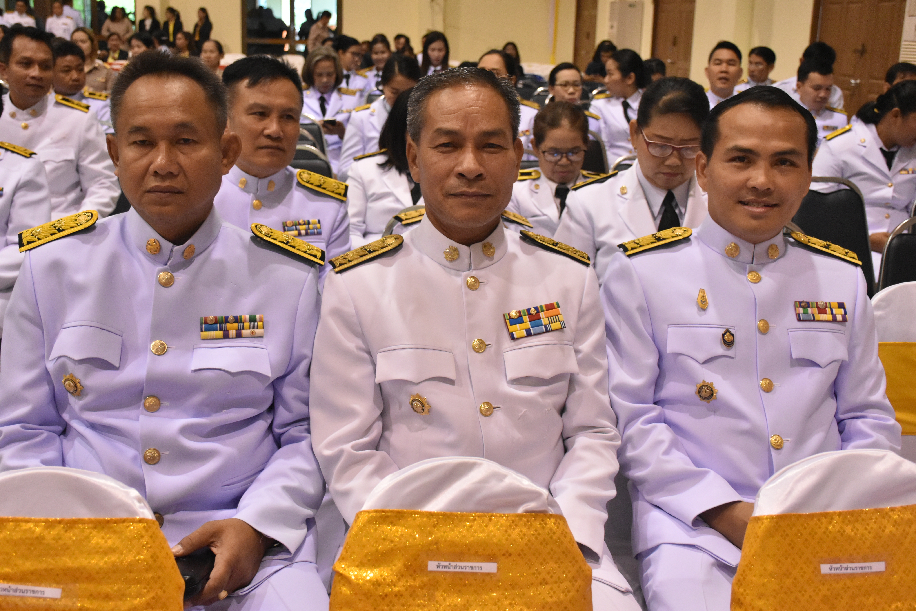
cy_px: 306
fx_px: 1145
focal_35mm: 45
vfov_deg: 29.9
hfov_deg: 43.6
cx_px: 458
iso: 2500
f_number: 5.6
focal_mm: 30
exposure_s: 1/125
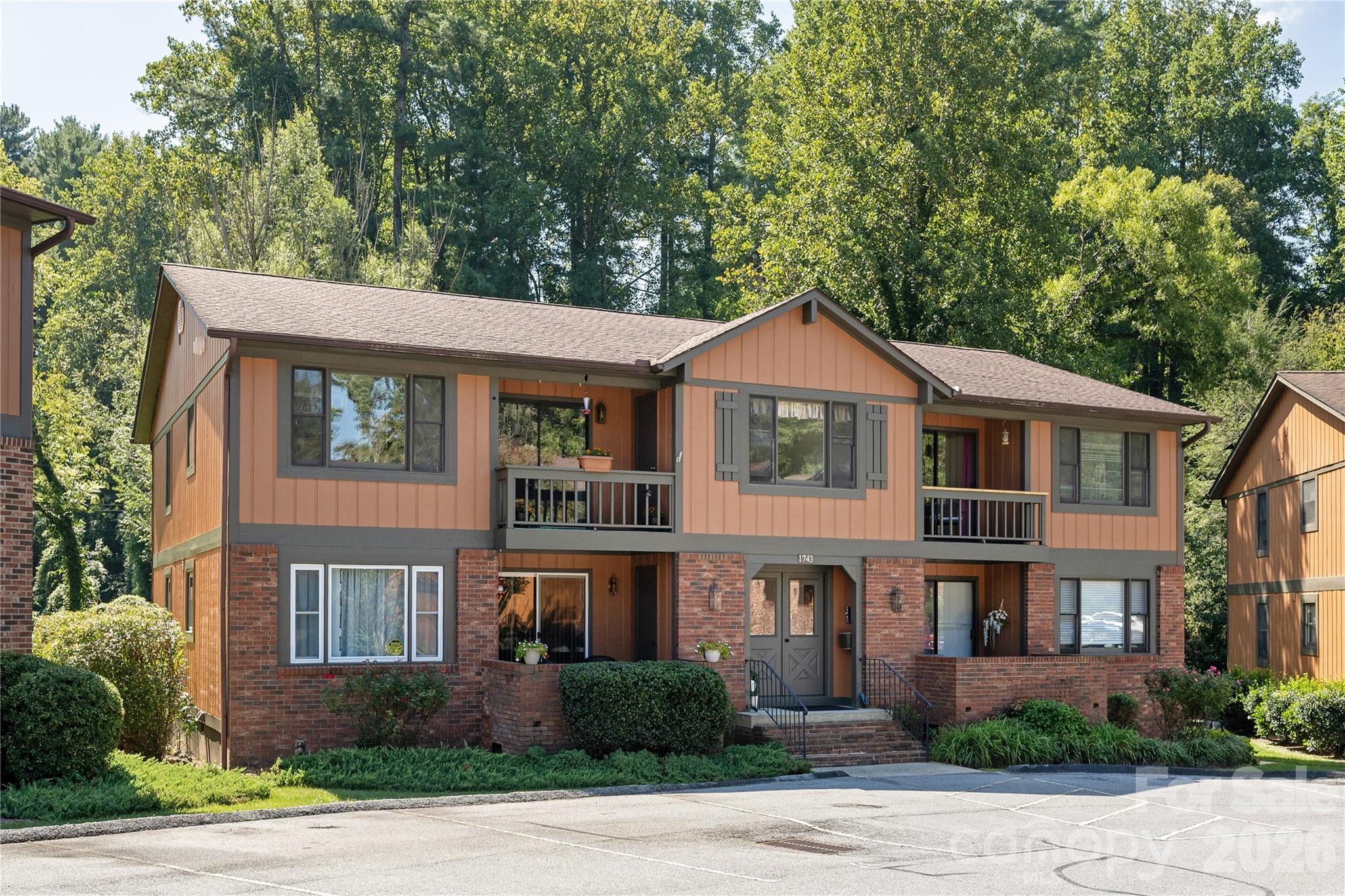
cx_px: 672
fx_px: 1121
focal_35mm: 30
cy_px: 448
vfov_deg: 43.6
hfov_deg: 61.9
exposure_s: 1/640
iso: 320
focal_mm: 30
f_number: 7.1
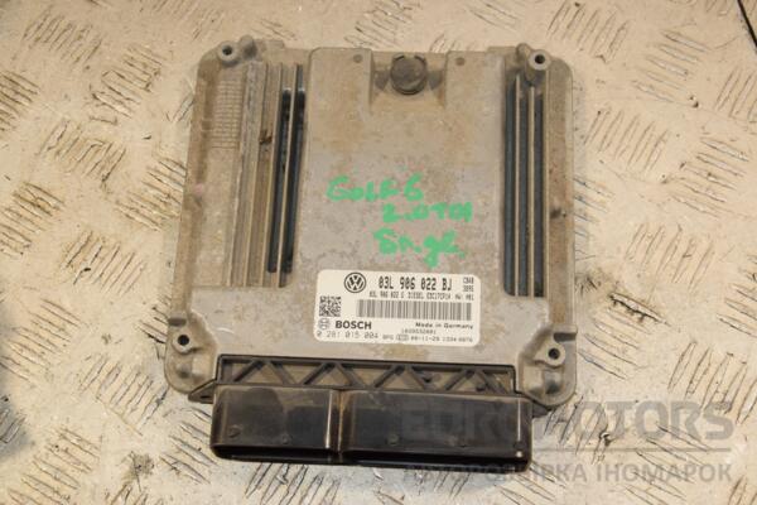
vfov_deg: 22.6
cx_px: 378
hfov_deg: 33.4
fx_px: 1262
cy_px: 252
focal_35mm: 60
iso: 800
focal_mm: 40
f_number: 8
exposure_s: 1/200
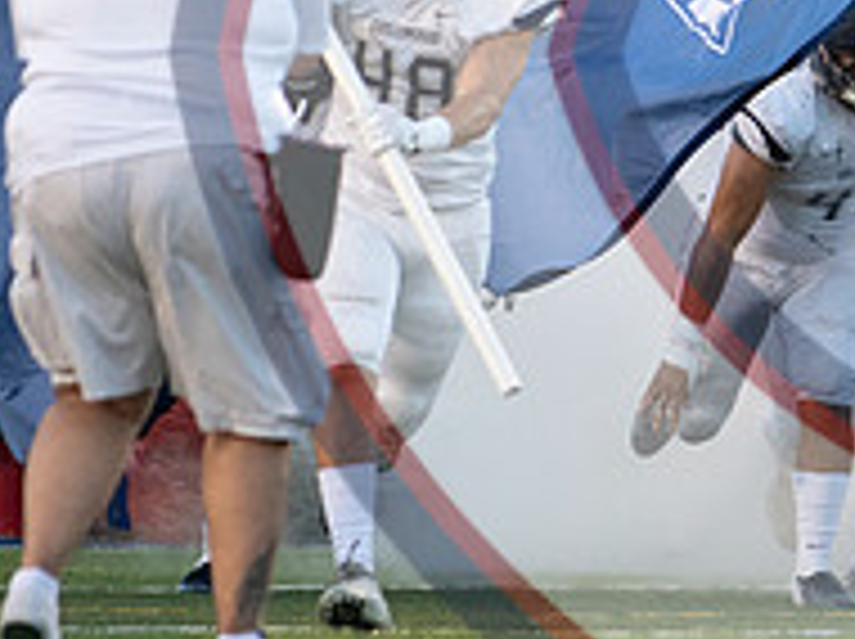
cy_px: 52
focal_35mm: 881
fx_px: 21733
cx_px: 1161
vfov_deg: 1.7
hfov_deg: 2.3
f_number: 2.8
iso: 2000
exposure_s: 1/1600
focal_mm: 200
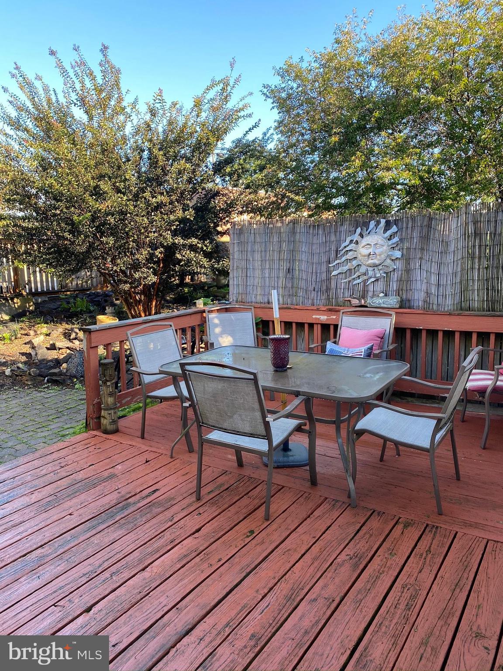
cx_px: 252
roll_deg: +1.7
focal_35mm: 26
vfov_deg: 67.3
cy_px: 336
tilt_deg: -9.4
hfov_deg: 53.1
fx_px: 504
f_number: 1.8
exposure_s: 1/156
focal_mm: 4.25
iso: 32
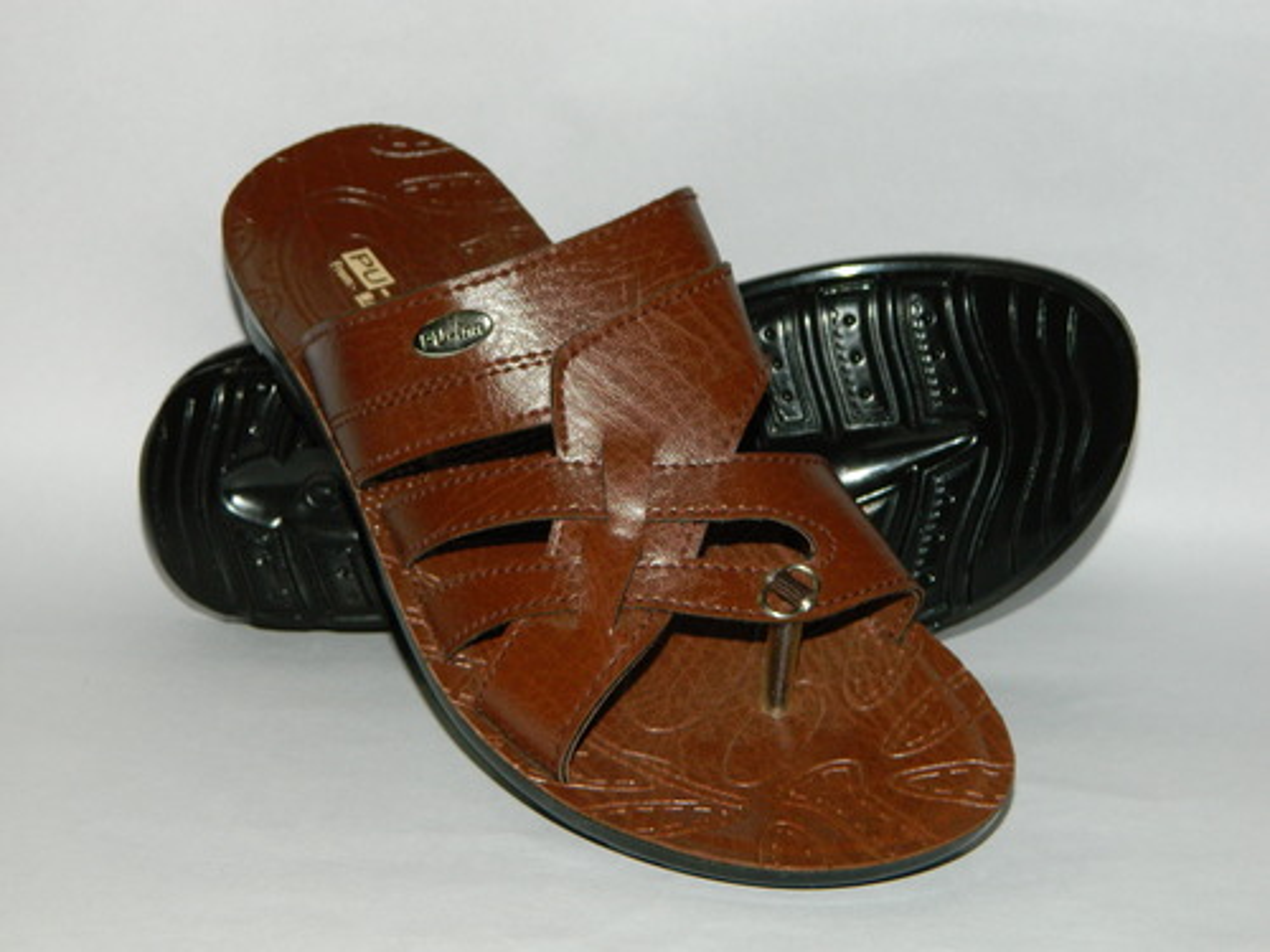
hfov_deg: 27.8
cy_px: 476
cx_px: 635
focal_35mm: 70
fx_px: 2568
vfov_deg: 21.0
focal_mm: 12.6
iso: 200
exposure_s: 1/50
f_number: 4
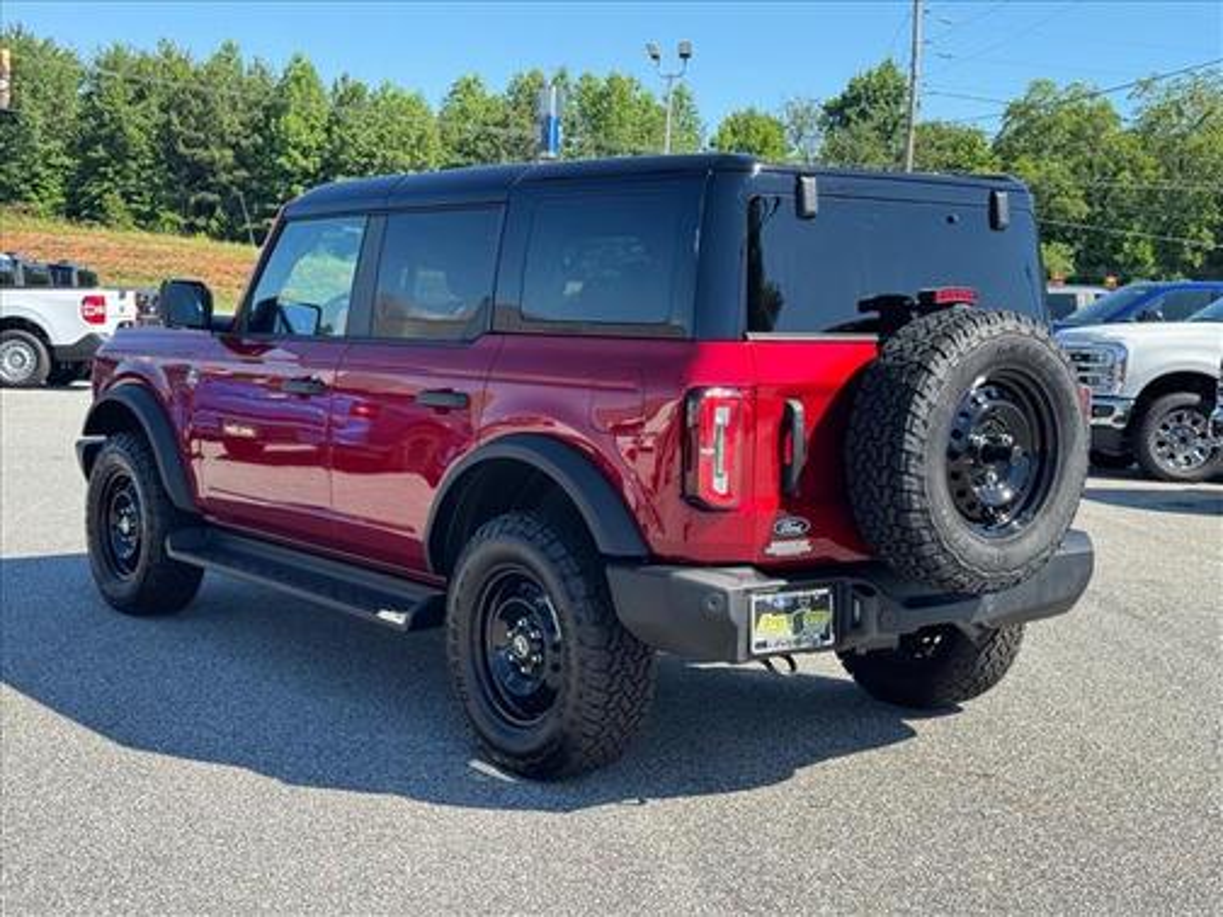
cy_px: 458
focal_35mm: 48
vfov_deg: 30.3
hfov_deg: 39.7
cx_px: 612
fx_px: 1696
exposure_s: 1/1059
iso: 64
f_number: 1.78
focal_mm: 6.76
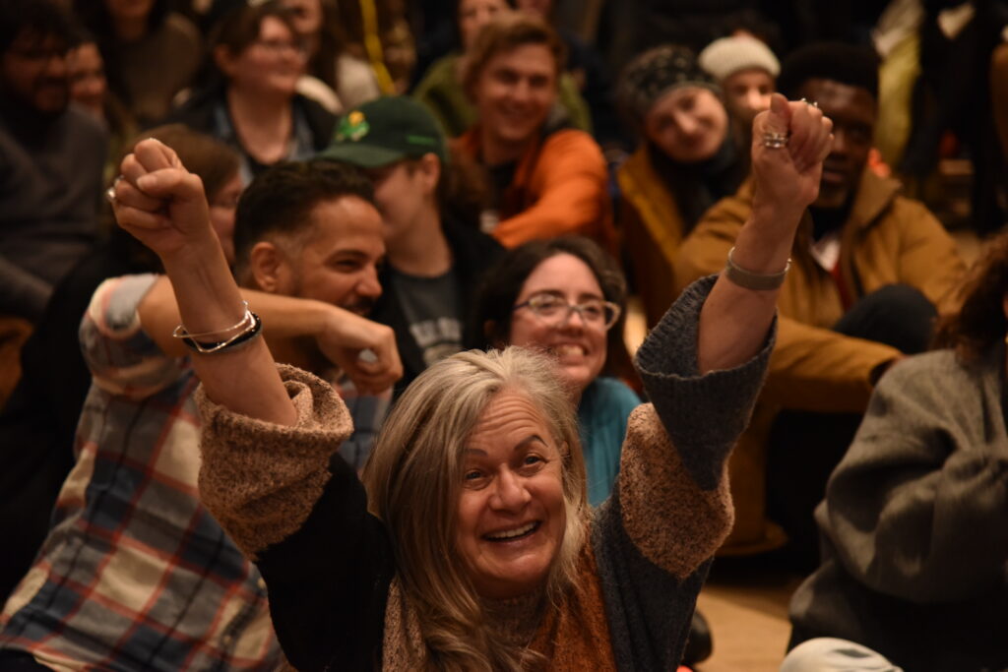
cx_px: 504
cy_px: 336
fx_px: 2744
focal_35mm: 98
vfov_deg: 14.0
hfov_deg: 20.8
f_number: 4.5
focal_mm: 98
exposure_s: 1/125
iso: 3200
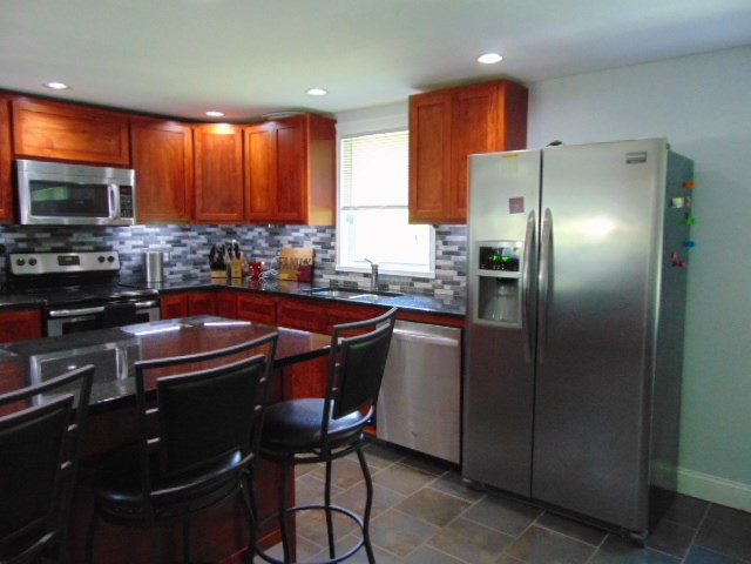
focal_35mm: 25
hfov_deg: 69.4
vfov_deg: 54.9
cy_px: 282
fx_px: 542
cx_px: 376
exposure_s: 1/25
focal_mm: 4.5
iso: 400
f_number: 3
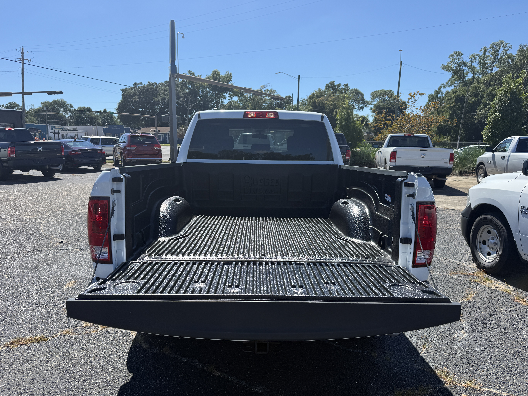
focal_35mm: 24
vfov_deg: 56.8
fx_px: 366
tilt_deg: -7.6
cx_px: 264
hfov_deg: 71.6
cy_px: 198
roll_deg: -0.7
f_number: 1.78
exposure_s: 1/3584
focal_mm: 6.76
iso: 80
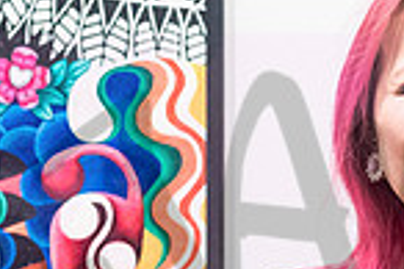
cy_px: 196
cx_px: 329
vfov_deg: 9.5
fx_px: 1614
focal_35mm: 144
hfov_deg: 14.2
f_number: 4
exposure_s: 1/160
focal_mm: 35
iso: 3200
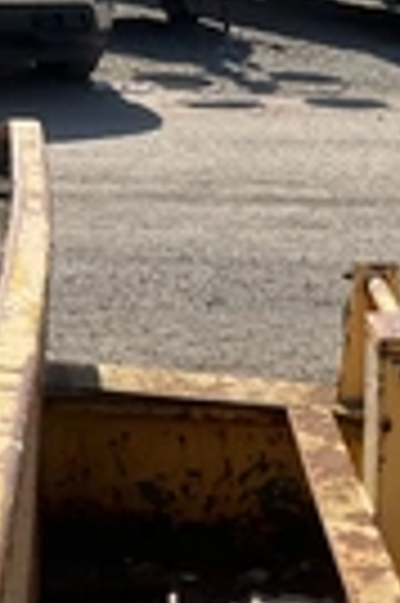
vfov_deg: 21.8
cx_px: 553
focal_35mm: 90
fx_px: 1504
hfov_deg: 14.4
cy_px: 603
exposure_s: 1/1144
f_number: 1.8
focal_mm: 3
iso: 25
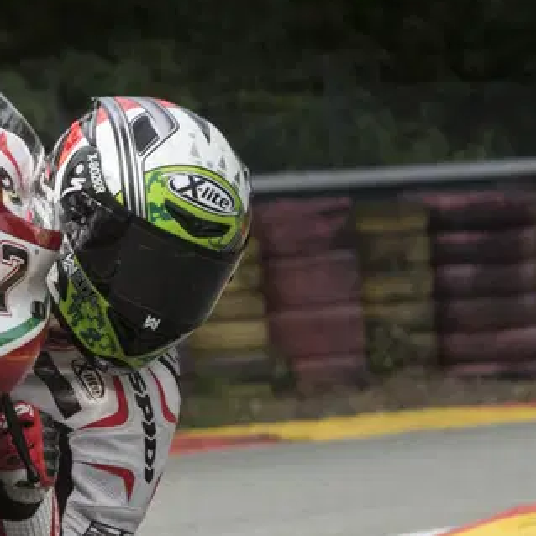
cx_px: 87
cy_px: 574
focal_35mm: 528
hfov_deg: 3.3
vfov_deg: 3.3
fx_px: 9250
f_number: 7.1
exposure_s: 1/1250
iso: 500
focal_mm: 165
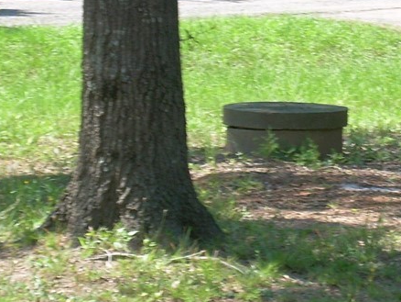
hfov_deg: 7.7
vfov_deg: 5.8
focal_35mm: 257
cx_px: 312
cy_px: 84
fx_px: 2979
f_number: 4.9
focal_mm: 18.9
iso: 50
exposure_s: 1/115
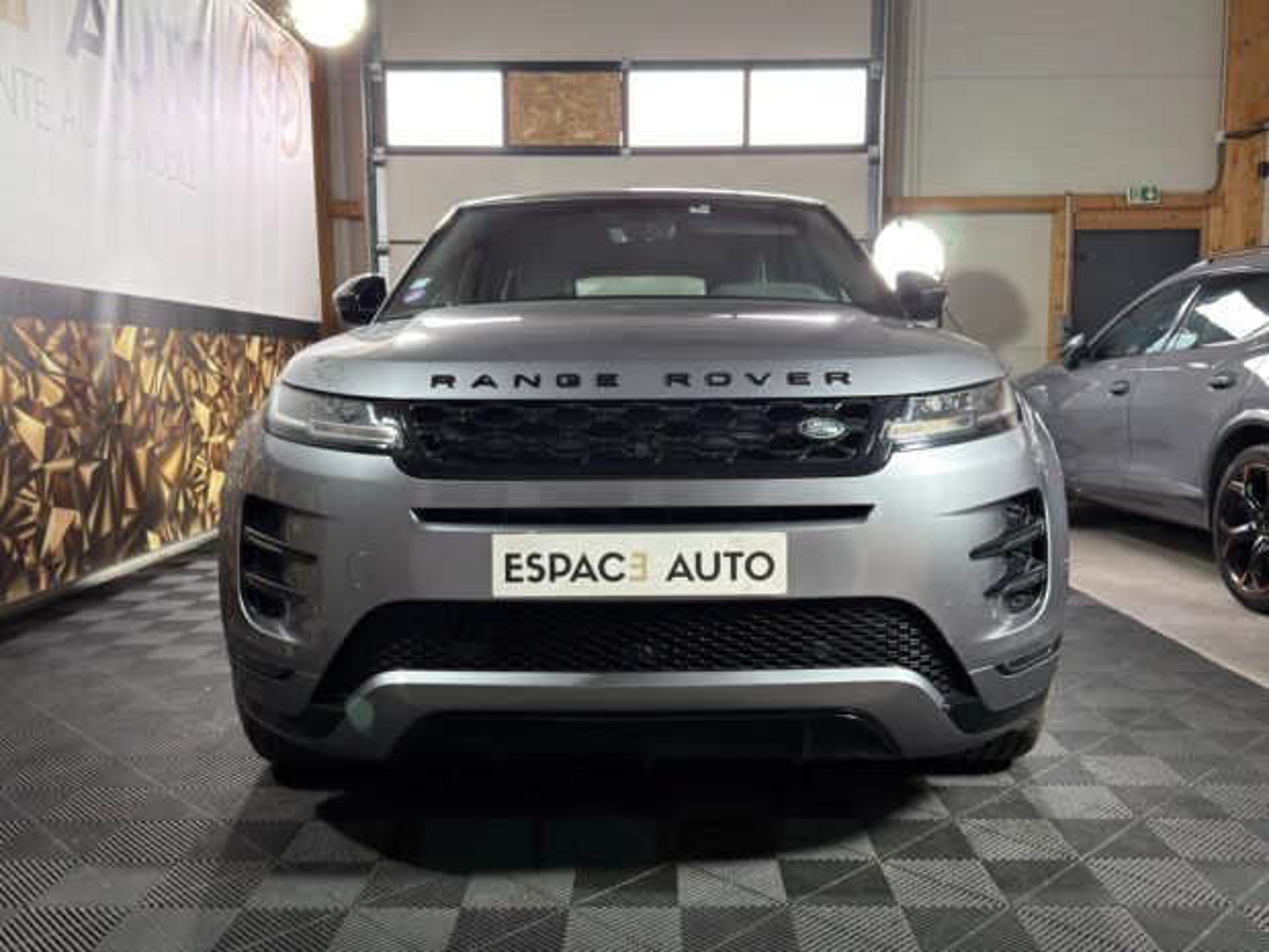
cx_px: 634
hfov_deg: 58.4
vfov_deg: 45.4
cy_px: 476
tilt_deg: -6.1
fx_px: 1136
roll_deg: +1.1
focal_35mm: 31
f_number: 1.78
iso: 200
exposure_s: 1/33
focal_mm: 6.76
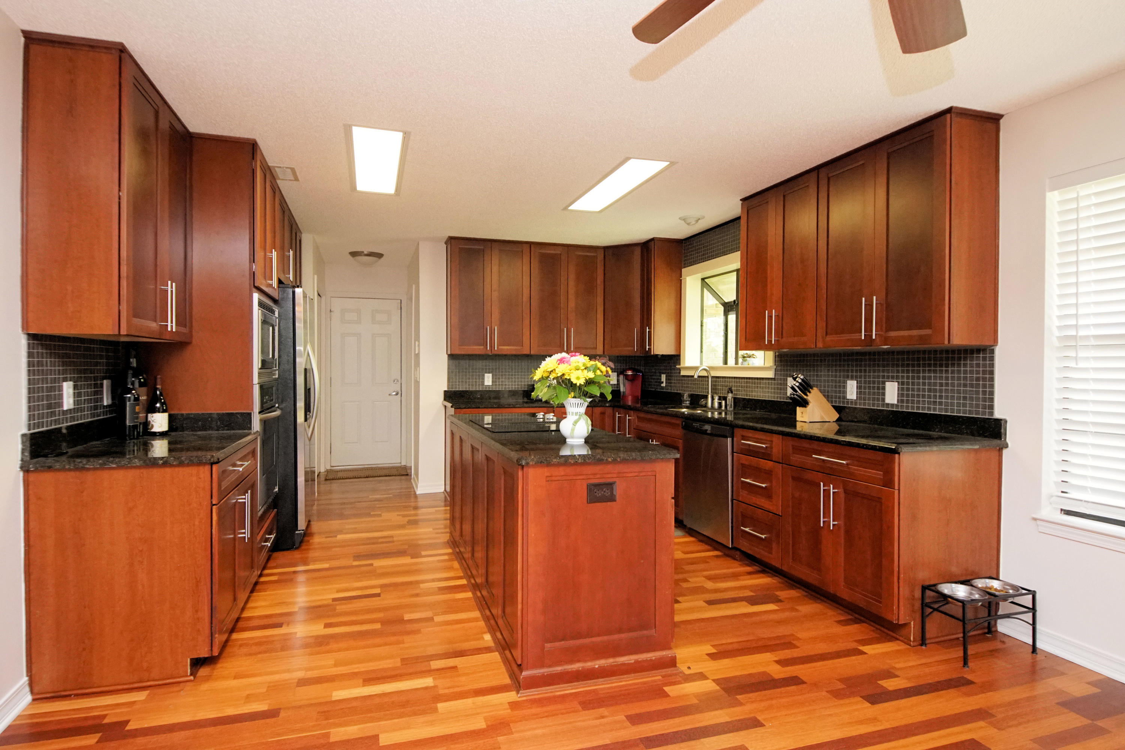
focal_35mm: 18
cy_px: 375
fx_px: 563
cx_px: 562
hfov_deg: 90.0
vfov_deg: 67.4
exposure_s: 1/125
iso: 3200
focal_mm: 12
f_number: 4.5
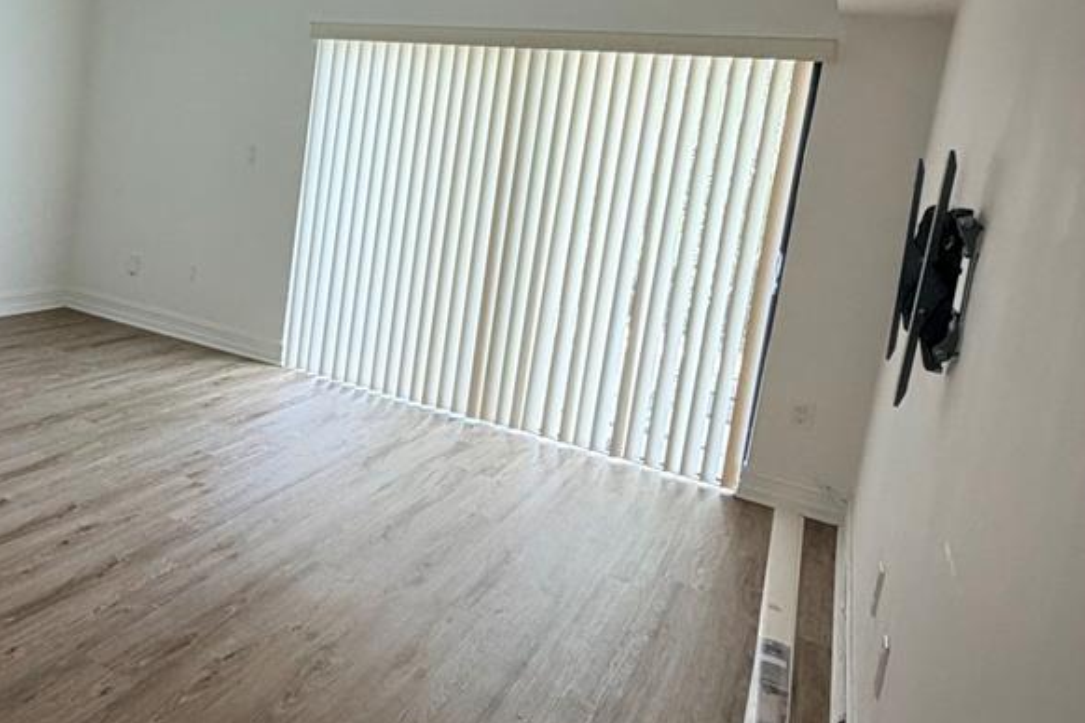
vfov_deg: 43.1
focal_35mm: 30
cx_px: 254
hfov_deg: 58.3
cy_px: 248
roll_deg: -5.5
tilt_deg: -7.4
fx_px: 904
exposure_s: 1/60
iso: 320
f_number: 2.2
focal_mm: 2.22
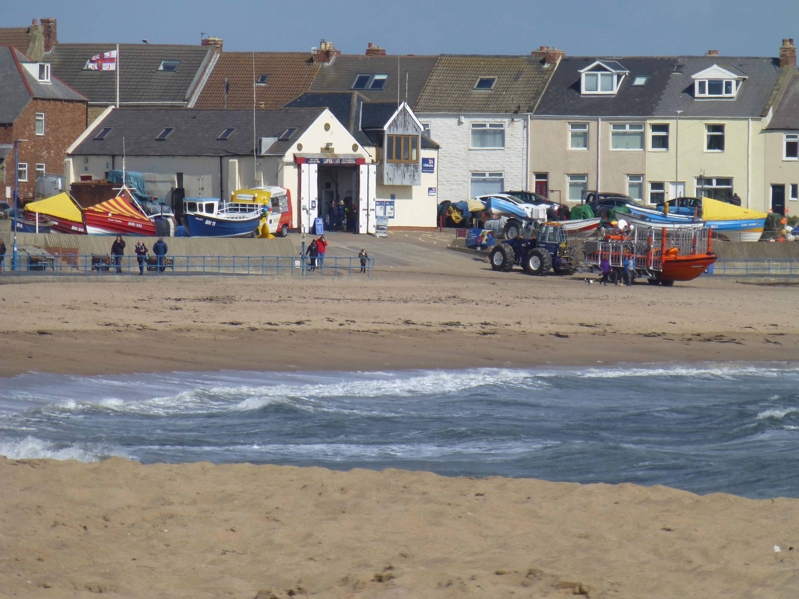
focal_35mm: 434
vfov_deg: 3.4
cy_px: 300
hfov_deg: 4.6
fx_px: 10018
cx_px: 400
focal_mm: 77.4
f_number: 6.2
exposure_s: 1/800
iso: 100
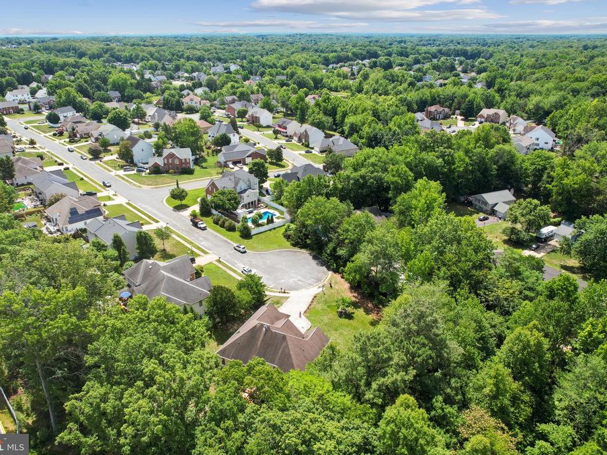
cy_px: 229
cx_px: 298
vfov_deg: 56.8
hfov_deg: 71.6
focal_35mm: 24
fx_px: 421
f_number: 2.8
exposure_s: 1/800
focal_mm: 8.4
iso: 100
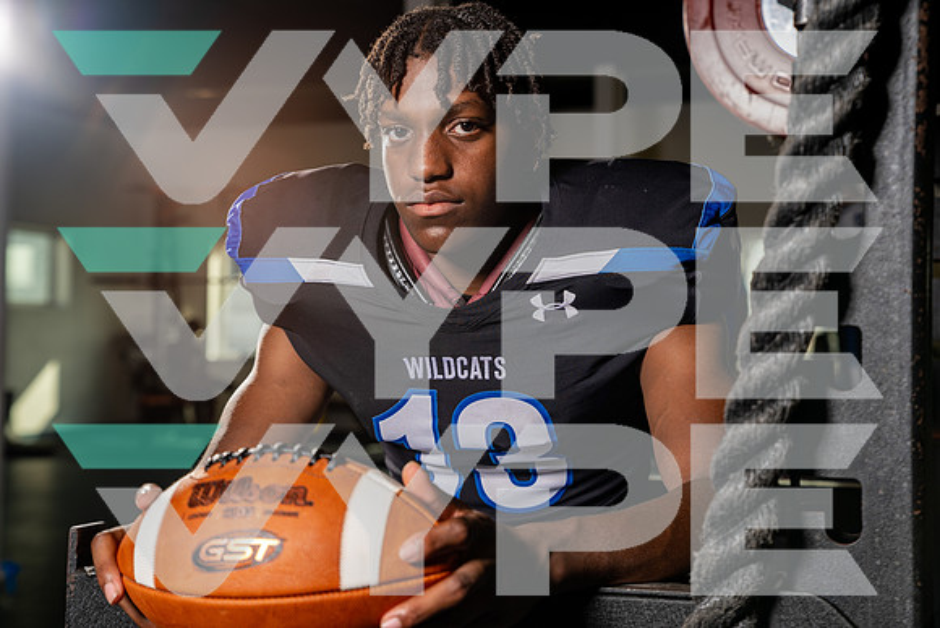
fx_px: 1567
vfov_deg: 22.6
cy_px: 314
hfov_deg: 33.4
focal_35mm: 60
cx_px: 470
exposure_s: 1/250
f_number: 4.5
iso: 100
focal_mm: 60
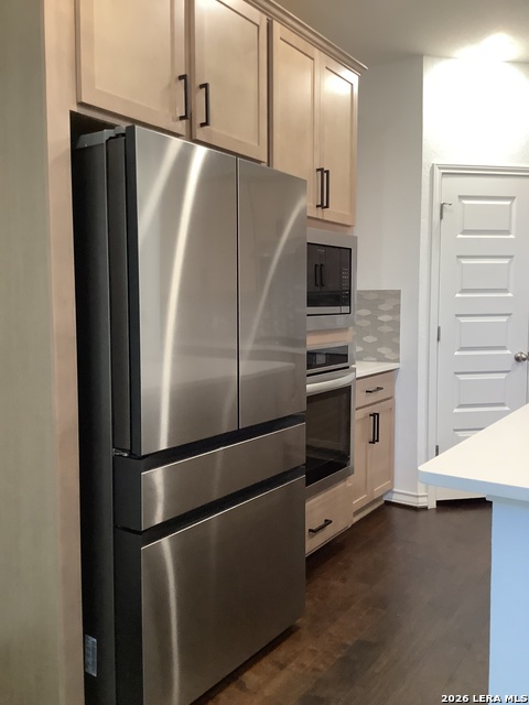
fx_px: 632
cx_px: 264
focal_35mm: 31
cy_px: 352
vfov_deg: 58.4
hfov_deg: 45.4
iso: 250
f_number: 2.4
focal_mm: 3.3
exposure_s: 1/60
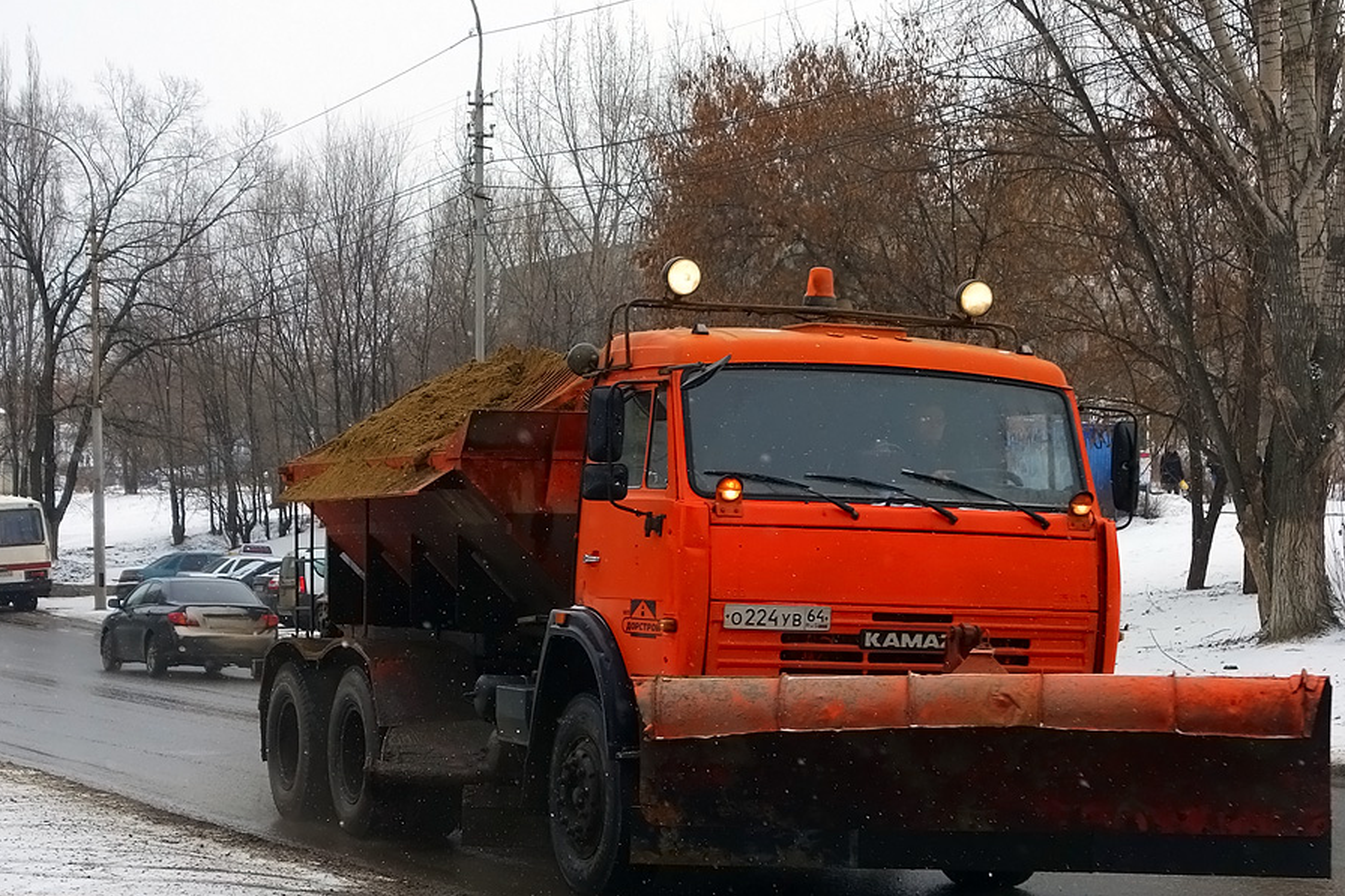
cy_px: 500
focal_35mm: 75
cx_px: 832
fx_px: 2801
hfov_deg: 26.9
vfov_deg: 18.2
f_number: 4
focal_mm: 20.85
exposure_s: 1/500
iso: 125
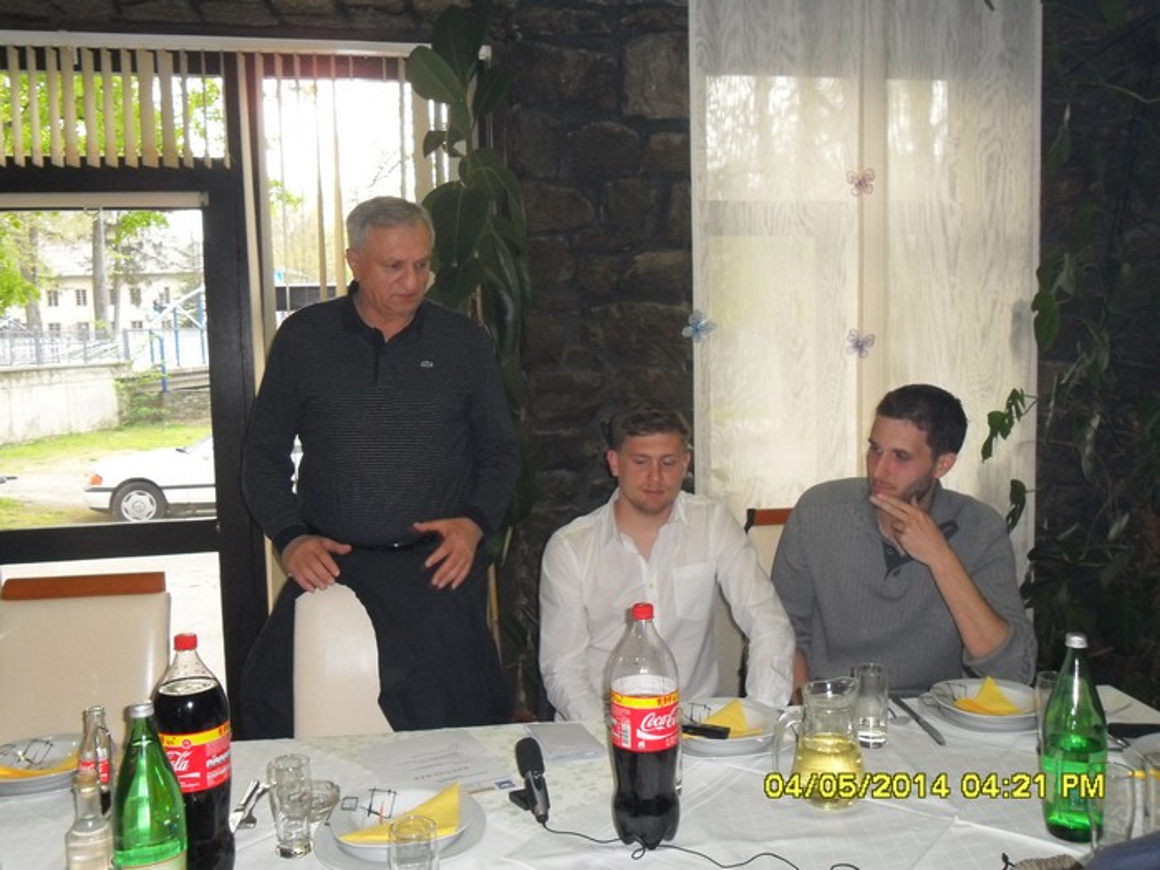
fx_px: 1072
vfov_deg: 44.2
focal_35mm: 32
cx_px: 580
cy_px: 435
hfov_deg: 56.8
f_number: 3.7
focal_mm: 5.7
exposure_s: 1/45
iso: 200
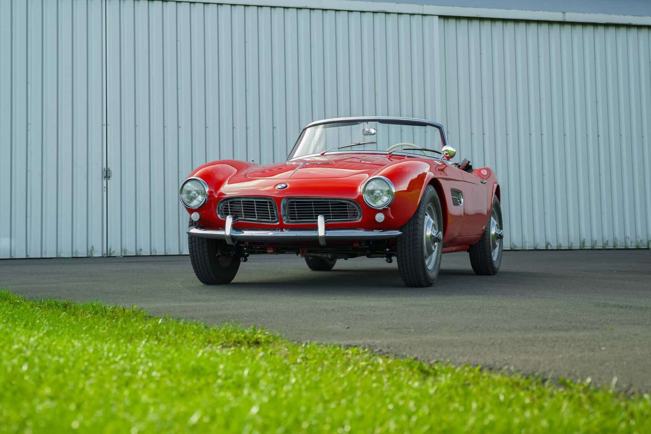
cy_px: 128
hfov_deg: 27.0
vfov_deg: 18.2
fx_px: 1353
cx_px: 241
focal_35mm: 75
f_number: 2.8
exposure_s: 1/125
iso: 64
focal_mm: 46.5
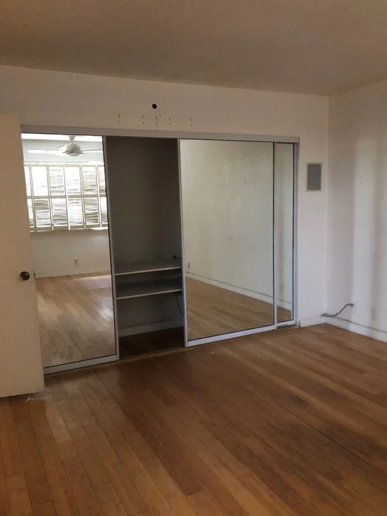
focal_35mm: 30
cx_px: 206
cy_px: 269
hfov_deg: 46.8
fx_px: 447
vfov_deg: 59.9
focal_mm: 3.99
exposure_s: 1/4
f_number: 1.8
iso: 125
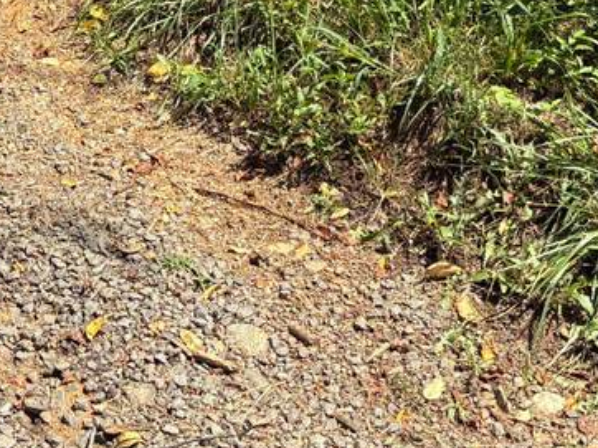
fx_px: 1588
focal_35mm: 92
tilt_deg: -1.6
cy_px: -296
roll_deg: +1.6
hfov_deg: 21.3
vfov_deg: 14.5
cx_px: 269
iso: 50
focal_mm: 5.96
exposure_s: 1/1751
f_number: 1.6
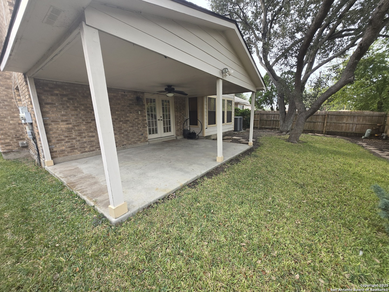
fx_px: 146
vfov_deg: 89.9
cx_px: 194
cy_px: 146
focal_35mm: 13
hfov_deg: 106.2
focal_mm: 1.7
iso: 40
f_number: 2.2
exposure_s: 1/120
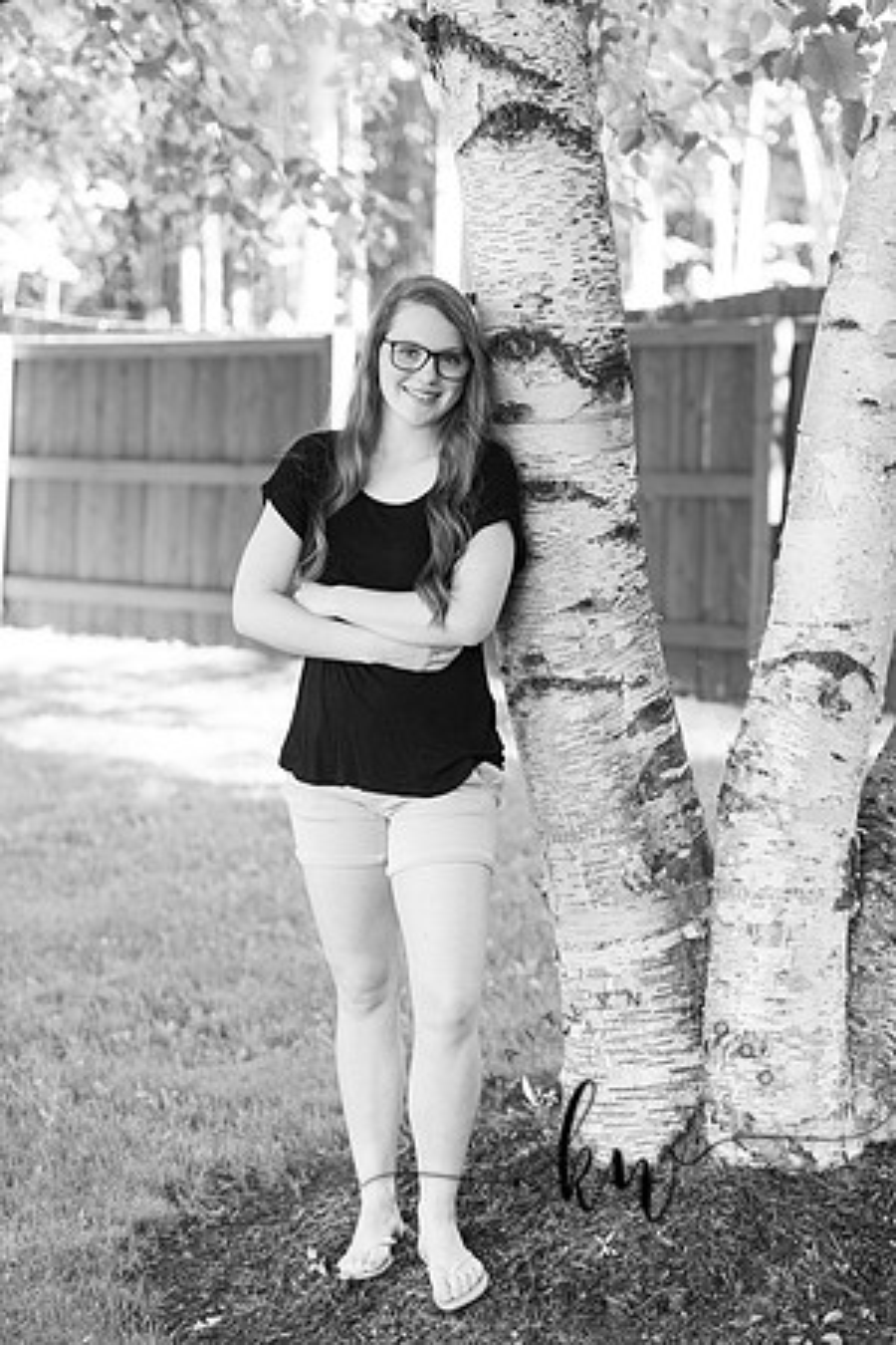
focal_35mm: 75
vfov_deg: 27.0
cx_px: 448
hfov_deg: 18.2
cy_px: 672
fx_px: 2800
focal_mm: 75
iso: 400
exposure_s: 1/200
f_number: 2.8
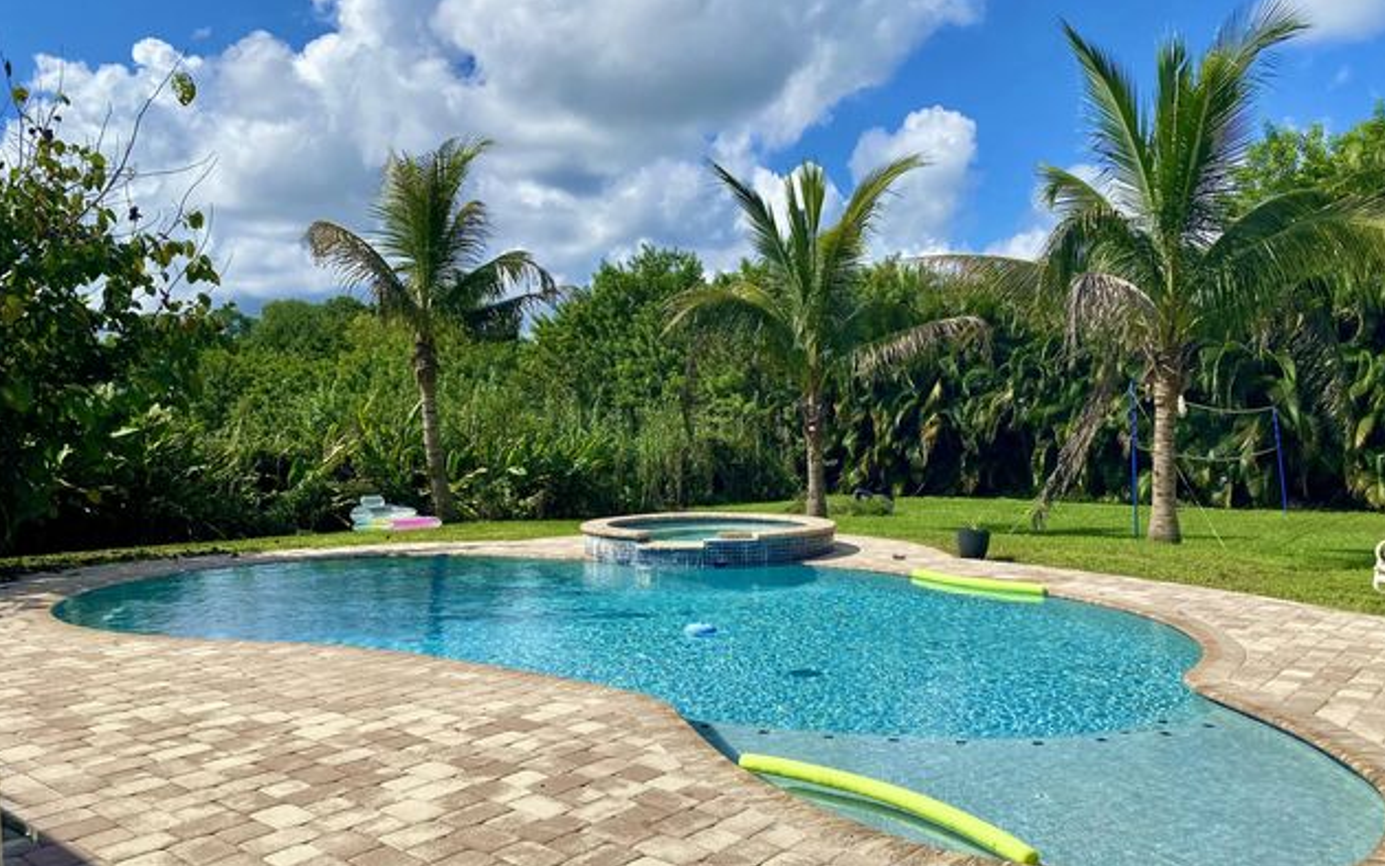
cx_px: 697
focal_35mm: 28
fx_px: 1057
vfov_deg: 44.5
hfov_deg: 66.5
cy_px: 484
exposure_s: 1/4608
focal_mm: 4.25
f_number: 1.8
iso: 32
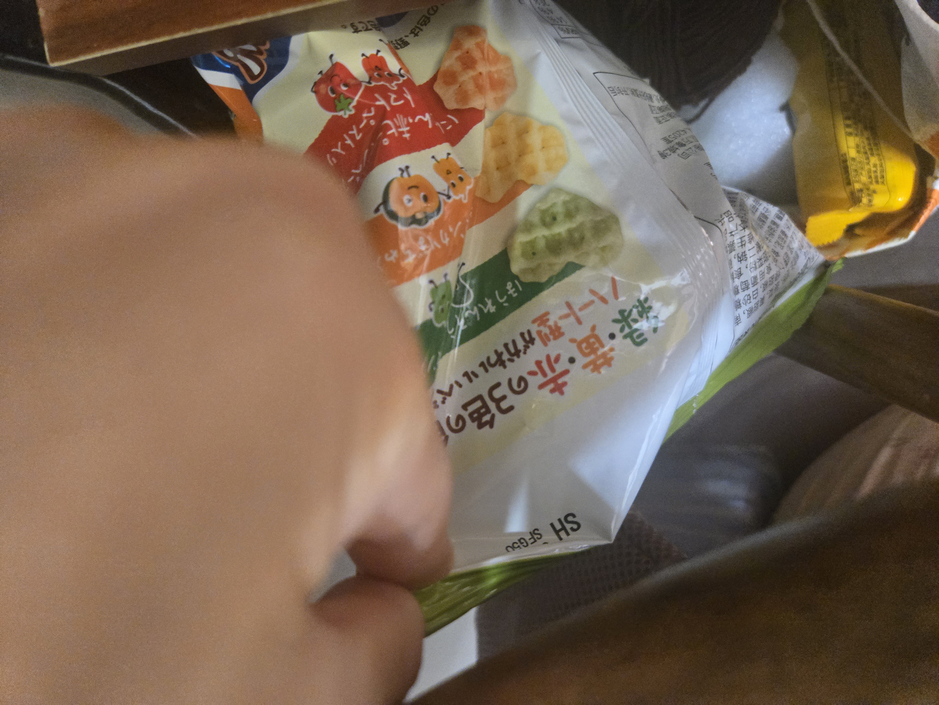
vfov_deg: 58.9
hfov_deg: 73.9
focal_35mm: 23
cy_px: 352
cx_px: 470
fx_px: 624
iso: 1600
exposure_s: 1/100
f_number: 1.8
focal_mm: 5.4
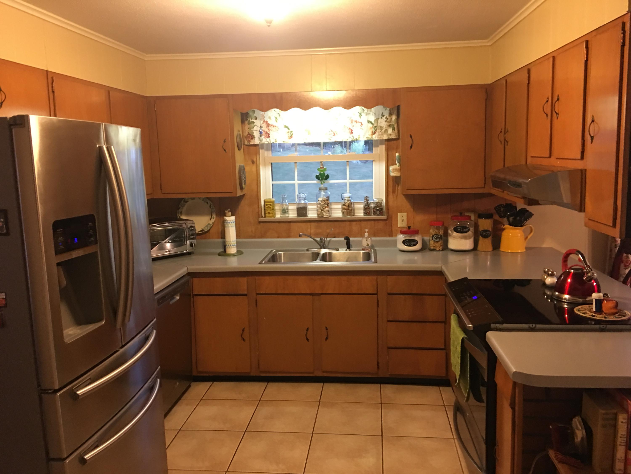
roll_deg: +2.5
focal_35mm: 29
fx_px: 529
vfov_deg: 48.2
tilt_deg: -7.0
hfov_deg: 61.7
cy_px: 237
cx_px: 316
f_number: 2.2
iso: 50
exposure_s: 1/4
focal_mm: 4.15
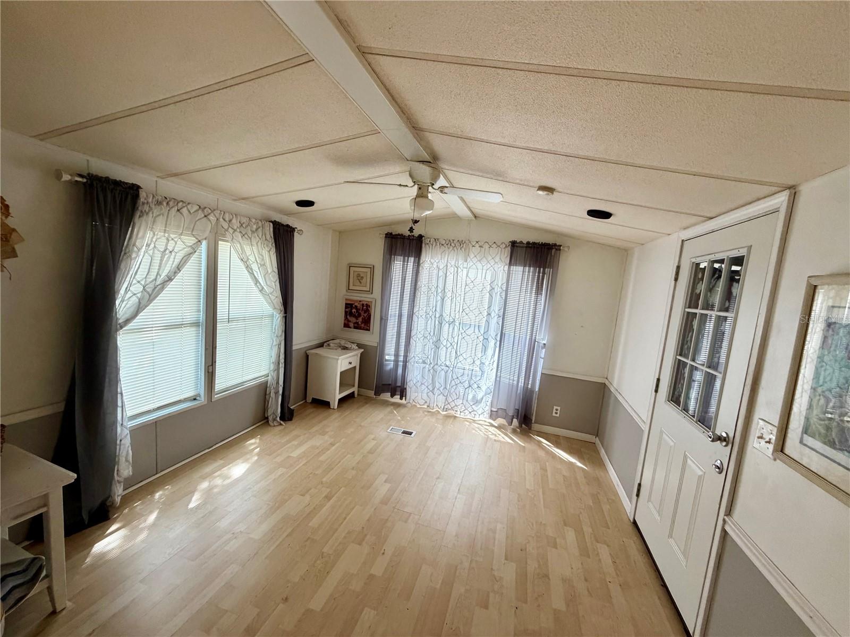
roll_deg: -5.5
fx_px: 344
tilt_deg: -9.2
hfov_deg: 102.1
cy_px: 318
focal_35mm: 14
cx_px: 425
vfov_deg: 85.7
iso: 250
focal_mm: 2.22
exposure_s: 1/120
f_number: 2.2
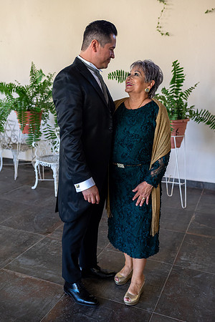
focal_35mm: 35
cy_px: 161
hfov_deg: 37.9
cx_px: 108
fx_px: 314
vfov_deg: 54.4
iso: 1600
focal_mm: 35
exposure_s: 1/320
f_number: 3.5
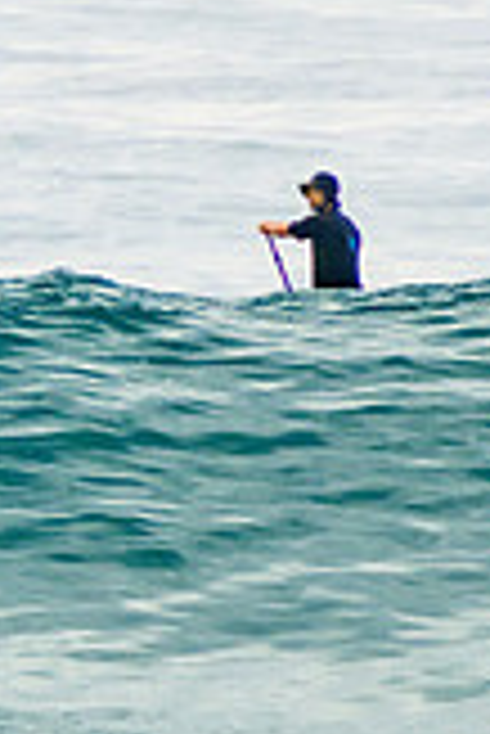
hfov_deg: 0.7
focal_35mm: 1954
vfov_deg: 1.1
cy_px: 451
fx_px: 39807
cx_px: -963
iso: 500
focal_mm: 400
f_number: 6.3
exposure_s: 1/1250
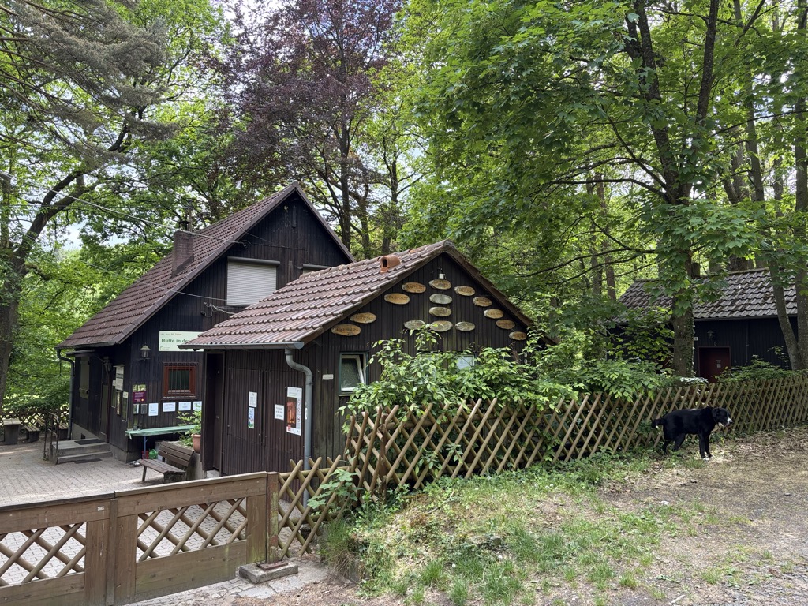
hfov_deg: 67.3
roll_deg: -0.2
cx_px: 404
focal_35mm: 26
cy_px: 303
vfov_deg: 53.1
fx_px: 607
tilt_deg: +5.7
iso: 50
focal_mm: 5.96
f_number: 1.6
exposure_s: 1/189
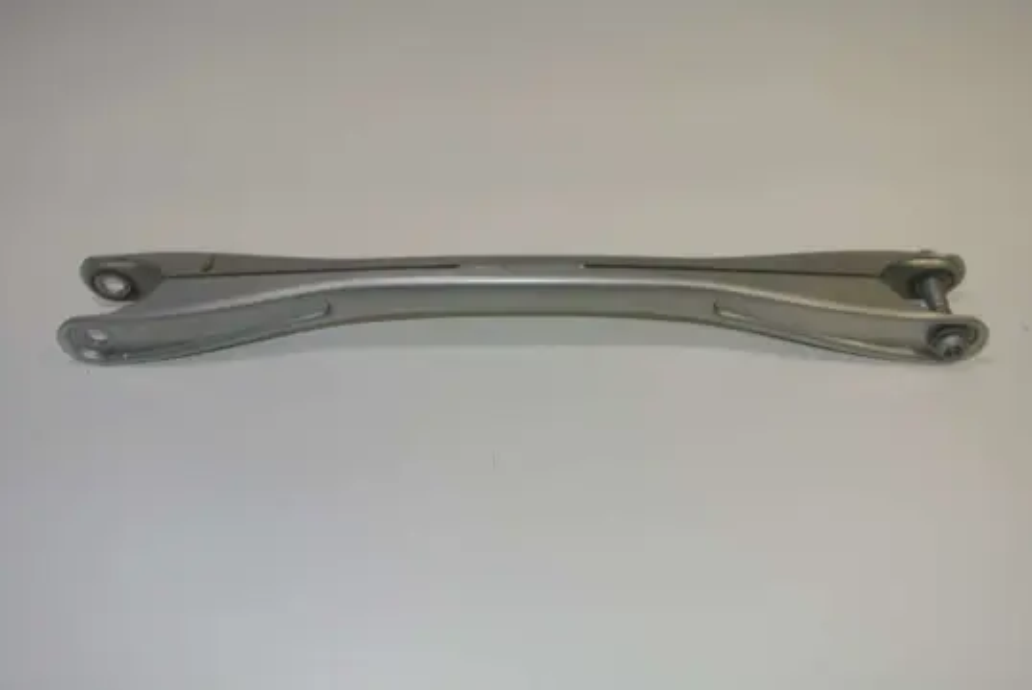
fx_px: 1062
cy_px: 345
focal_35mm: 37
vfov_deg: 36.0
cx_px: 516
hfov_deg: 51.8
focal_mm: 14
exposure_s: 1/60
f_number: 4.5
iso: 200
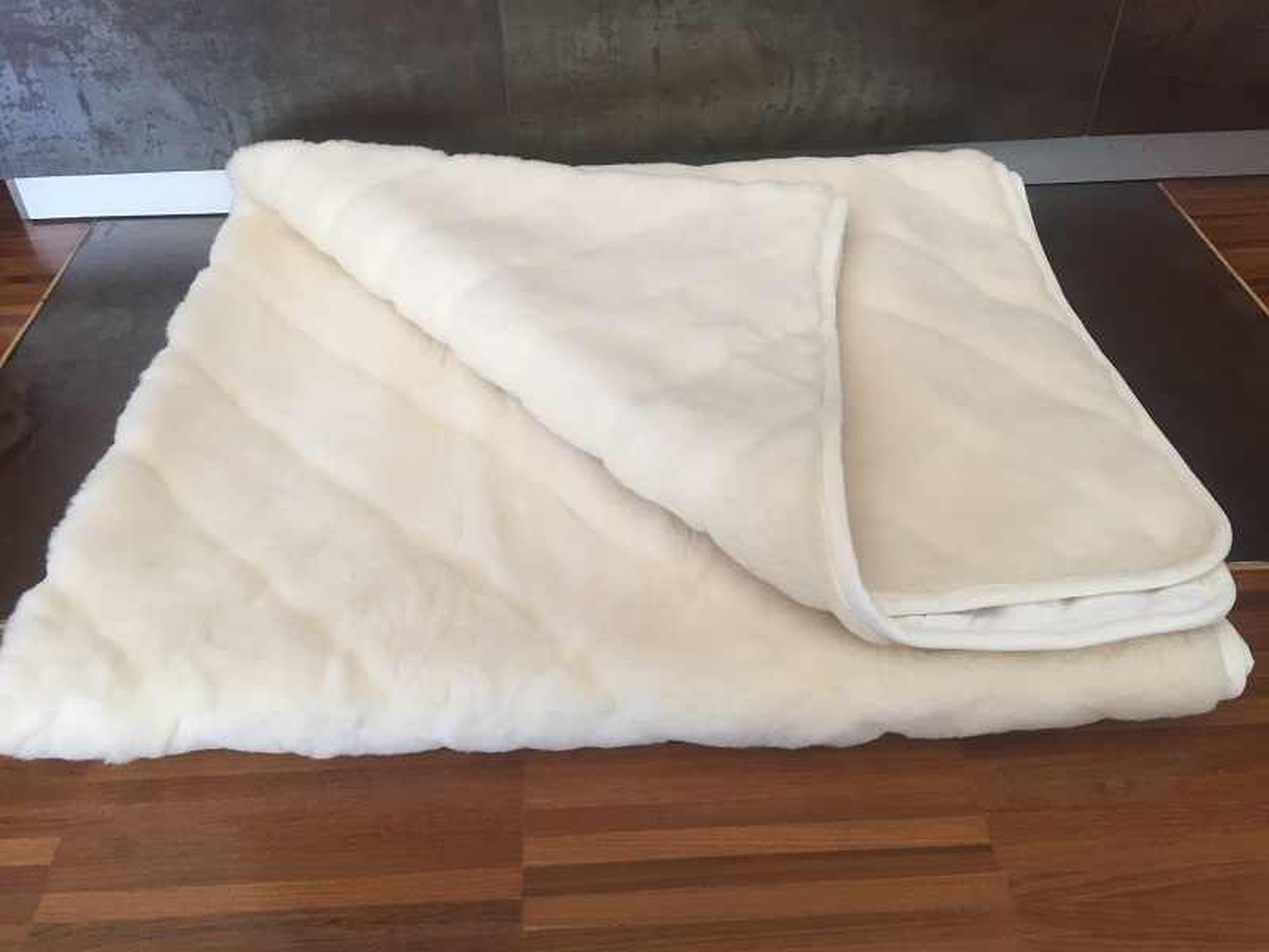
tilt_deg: -41.4
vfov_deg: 48.2
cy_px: 476
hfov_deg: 61.7
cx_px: 634
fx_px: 1063
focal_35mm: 29
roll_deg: +1.0
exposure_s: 1/33
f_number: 2.2
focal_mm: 4.15
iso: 50
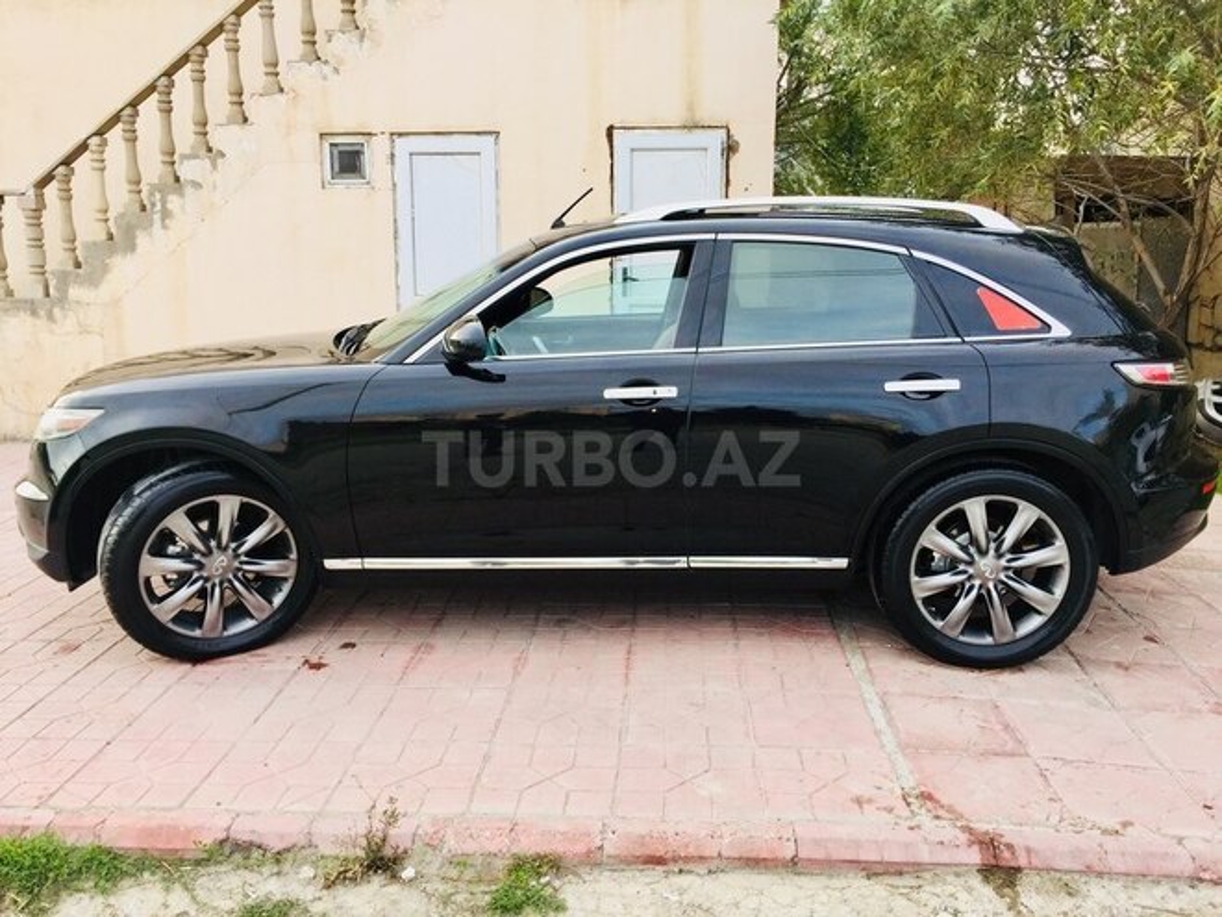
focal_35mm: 29
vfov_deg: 48.2
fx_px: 1024
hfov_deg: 61.7
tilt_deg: -9.0
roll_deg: -1.2
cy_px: 458
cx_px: 611
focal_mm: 4.15
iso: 32
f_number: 2.2
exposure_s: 1/280
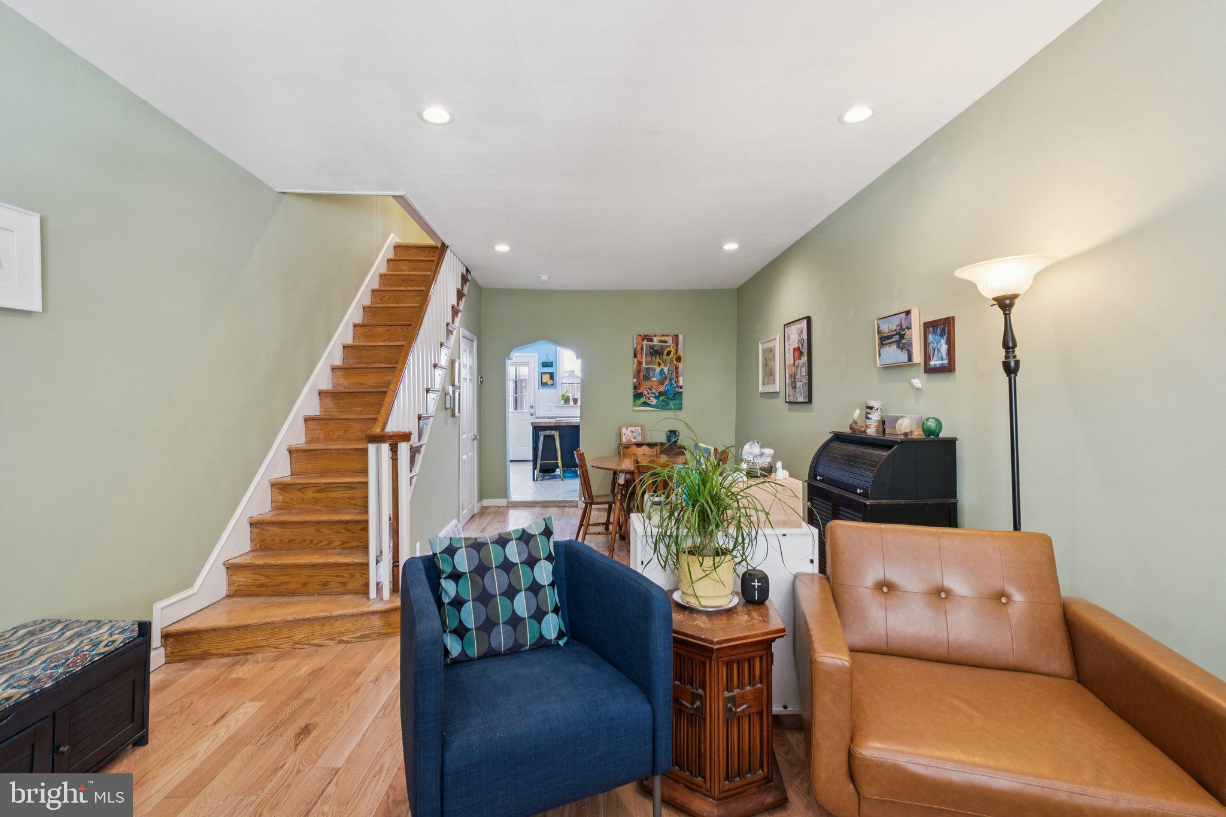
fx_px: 511
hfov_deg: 100.4
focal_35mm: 15
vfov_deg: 77.3
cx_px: 613
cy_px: 408
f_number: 8
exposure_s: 1/2
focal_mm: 10
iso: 250
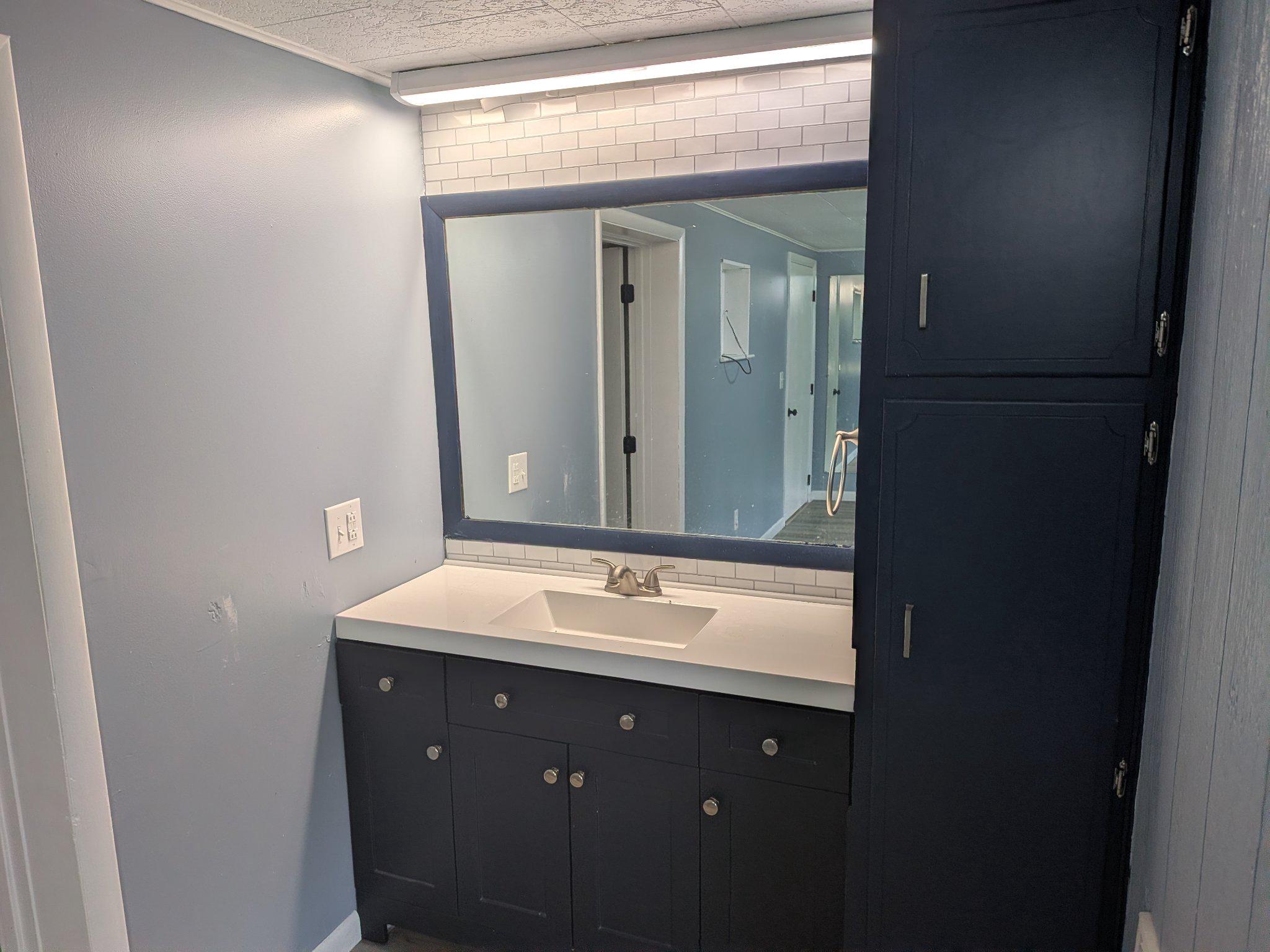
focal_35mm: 24
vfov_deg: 56.8
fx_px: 881
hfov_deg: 71.6
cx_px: 635
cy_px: 476
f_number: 1.7
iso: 26
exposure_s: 1/156
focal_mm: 4.53
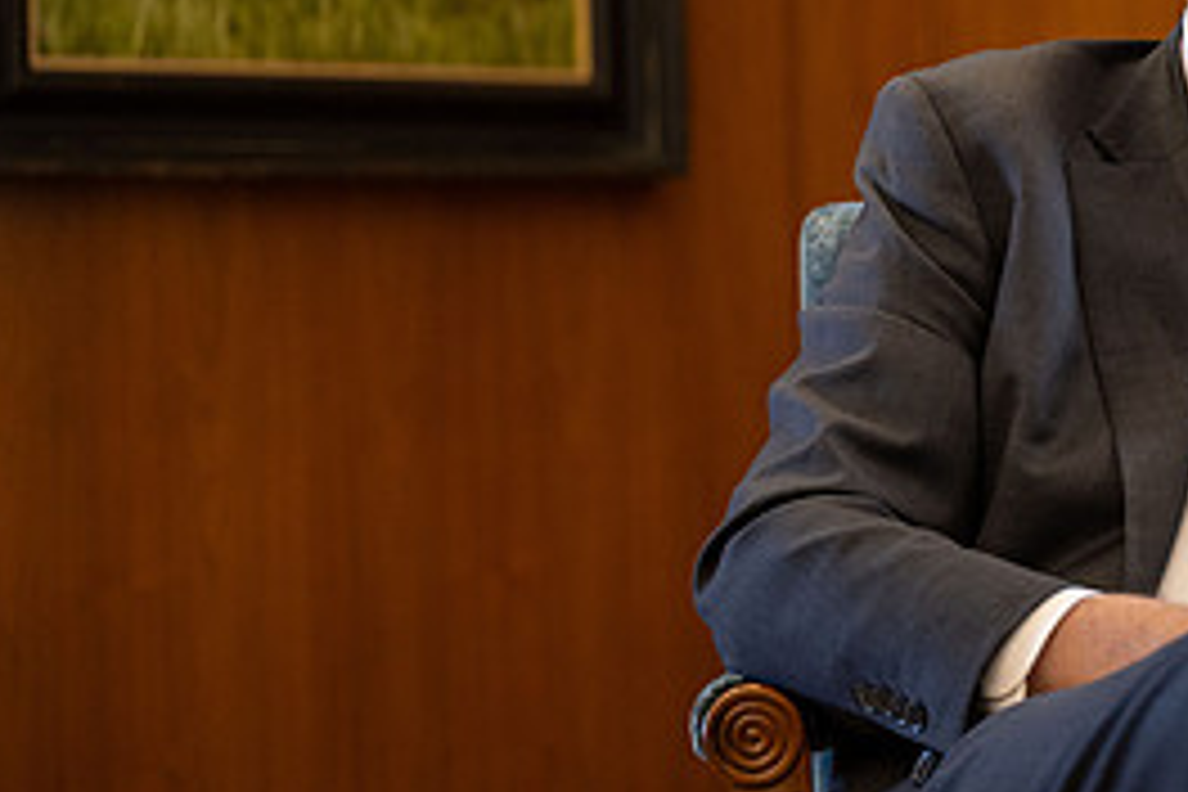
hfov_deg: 13.2
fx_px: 5082
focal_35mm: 154
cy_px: 29
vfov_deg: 8.9
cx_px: 1066
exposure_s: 1/320
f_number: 2.8
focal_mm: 70
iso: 1250
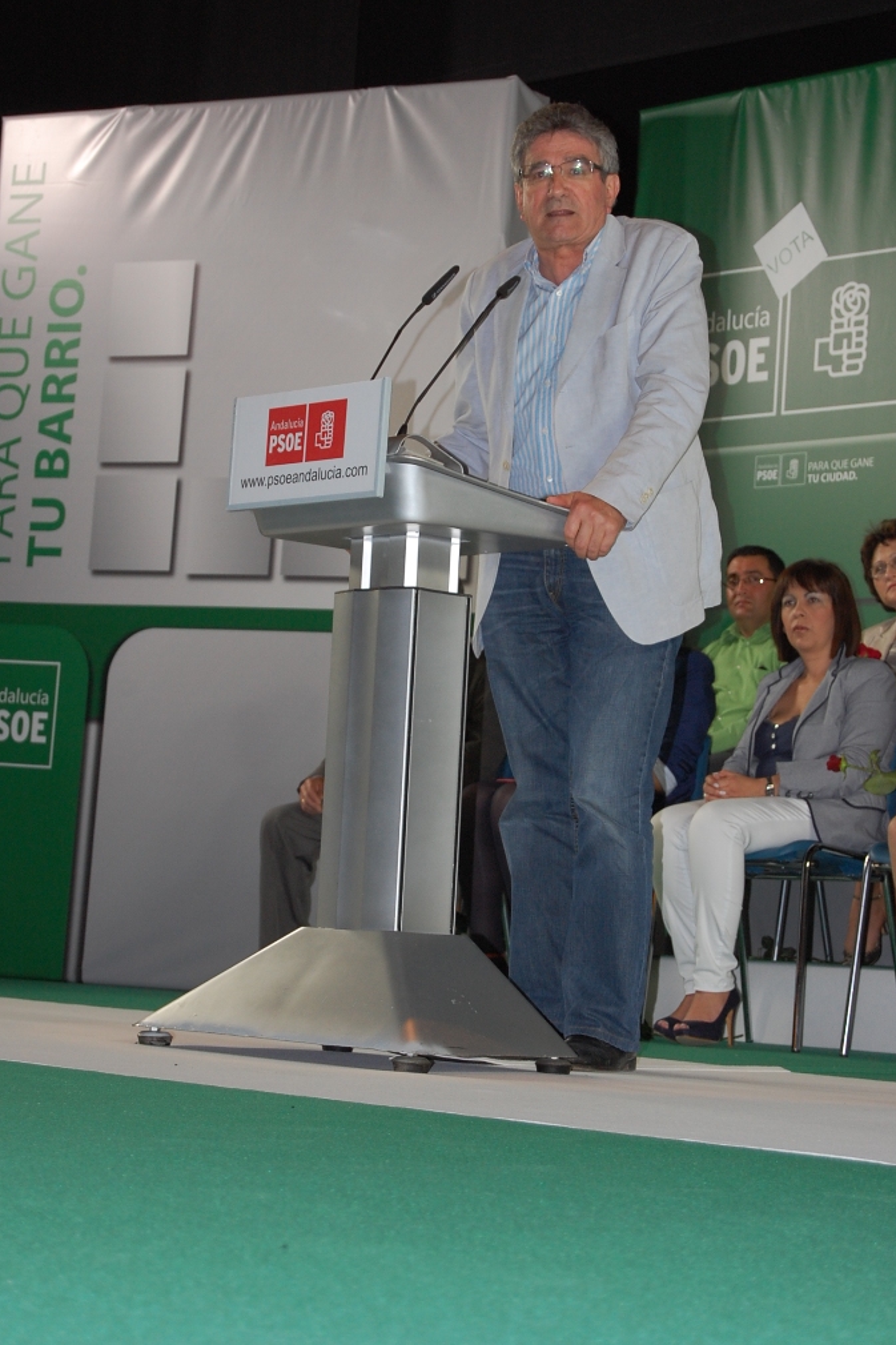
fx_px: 3118
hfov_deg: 16.4
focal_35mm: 84
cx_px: 447
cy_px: 666
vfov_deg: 24.3
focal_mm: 55
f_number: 5.6
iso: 560
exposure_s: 1/60
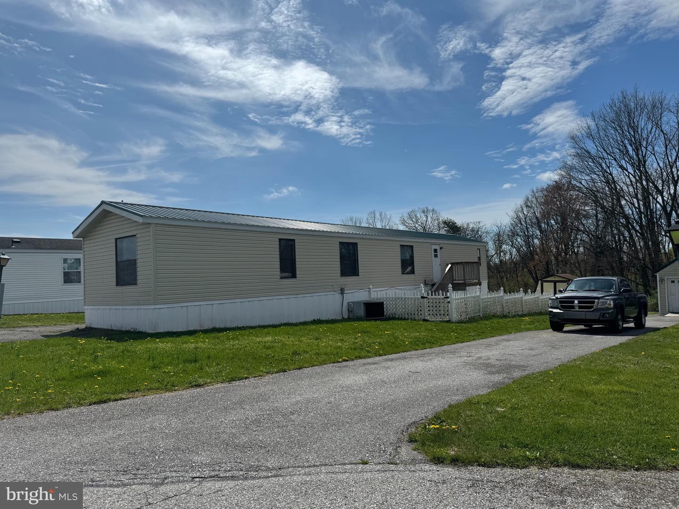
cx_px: 340
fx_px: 471
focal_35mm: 24
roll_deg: +2.7
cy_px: 254
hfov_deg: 71.6
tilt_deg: +2.5
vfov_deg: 56.8
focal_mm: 6.86
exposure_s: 1/12346
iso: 80
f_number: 1.78
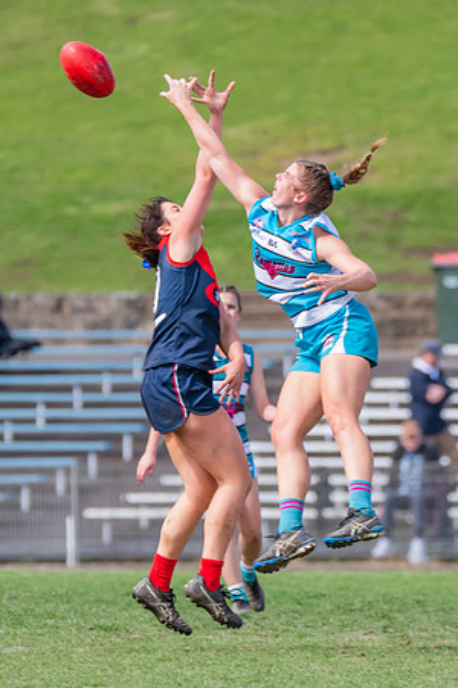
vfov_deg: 2.8
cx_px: 212
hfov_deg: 1.9
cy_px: 416
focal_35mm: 724
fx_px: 13823
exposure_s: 1/1600
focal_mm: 360
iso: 800
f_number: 7.1
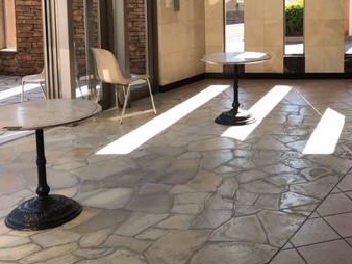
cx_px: 297
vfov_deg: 26.9
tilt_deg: -6.1
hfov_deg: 34.7
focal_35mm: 53
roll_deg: +0.1
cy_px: 43
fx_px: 539
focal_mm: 3.99
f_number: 1.8
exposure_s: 1/414
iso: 20
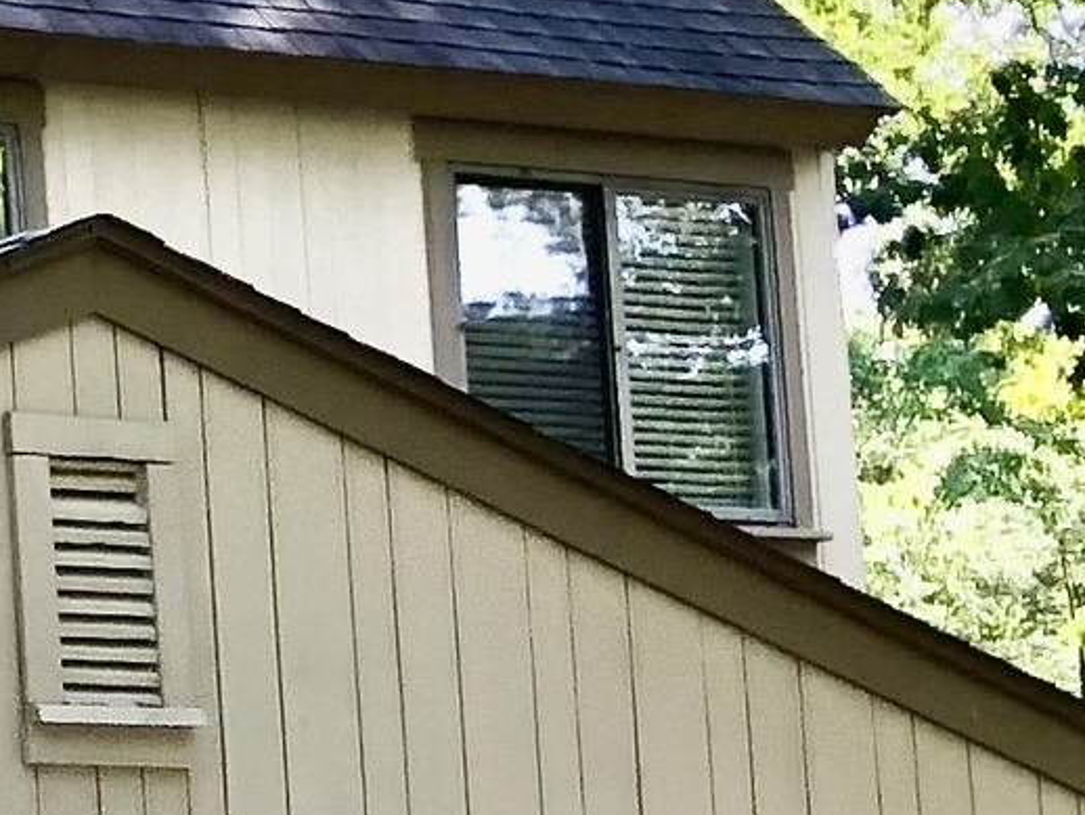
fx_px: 5205
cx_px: -1780
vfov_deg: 8.9
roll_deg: +0.6
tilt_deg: +6.5
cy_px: 677
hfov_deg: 9.9
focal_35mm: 166
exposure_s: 1/120
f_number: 1.8
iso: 25
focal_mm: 3.99
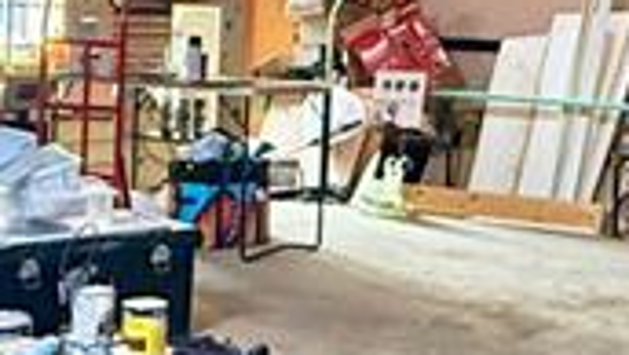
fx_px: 1519
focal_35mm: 91
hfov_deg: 23.4
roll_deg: -2.1
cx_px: 289
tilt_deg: -0.7
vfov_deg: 13.2
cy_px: 37
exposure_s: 1/68
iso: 400
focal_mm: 2.22
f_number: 2.2
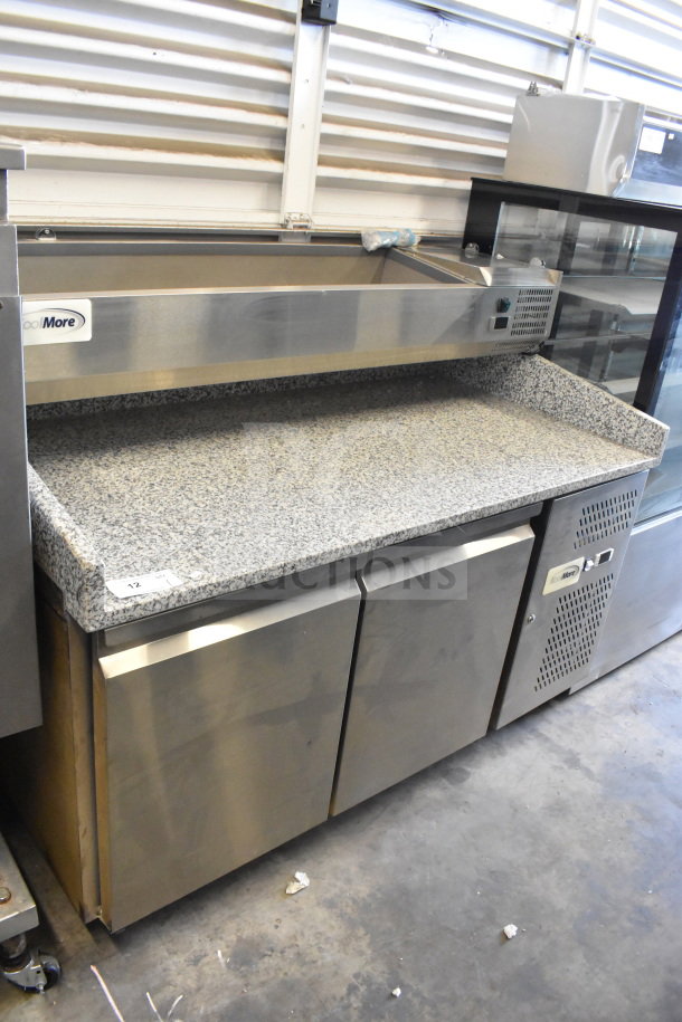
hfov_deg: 47.9
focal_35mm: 27
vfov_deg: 67.4
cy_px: 511
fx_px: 767
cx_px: 341
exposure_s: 1/125
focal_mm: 18
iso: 6400
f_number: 5.6
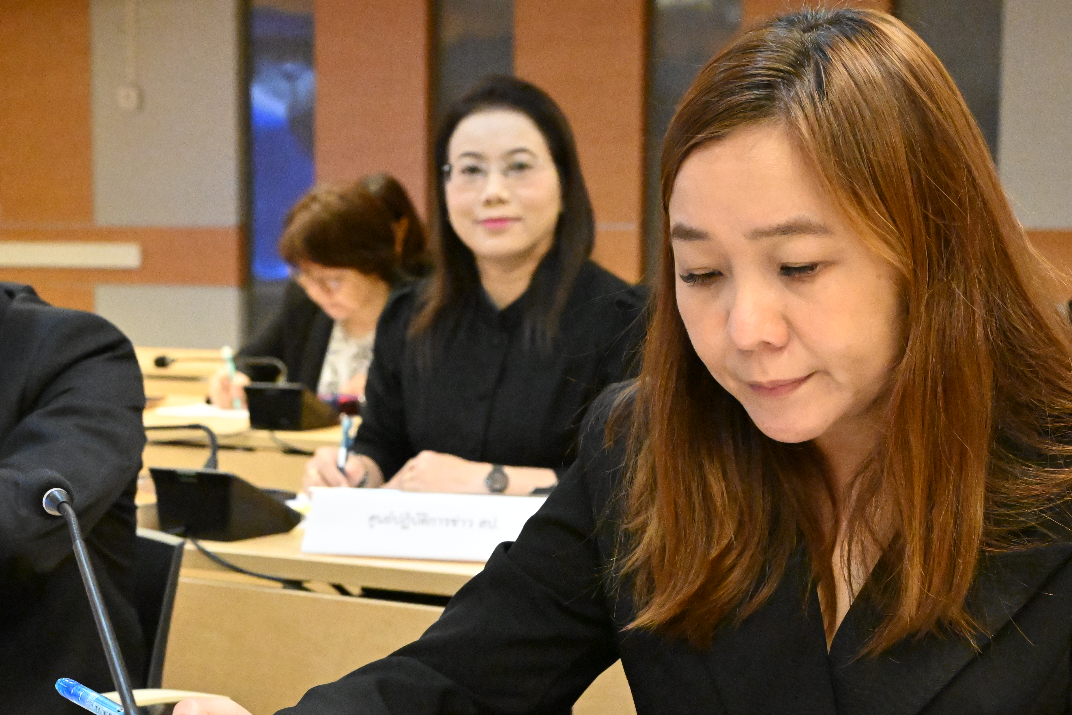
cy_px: 520
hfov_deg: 26.9
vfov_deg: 18.1
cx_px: 384
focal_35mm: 75
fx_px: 2233
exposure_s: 1/500
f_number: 6.3
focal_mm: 45
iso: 25600
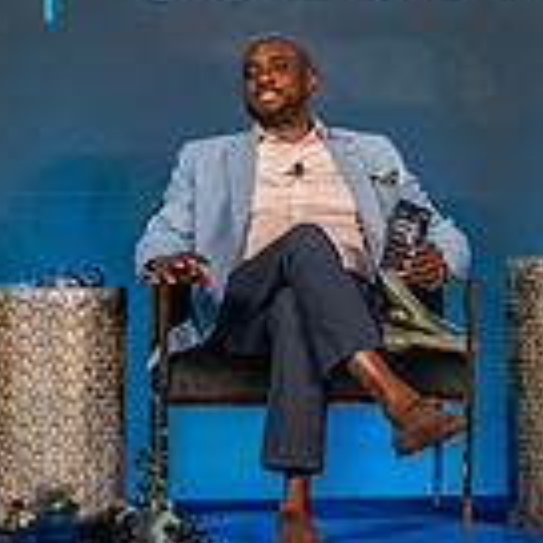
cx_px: 112
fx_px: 4046
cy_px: 357
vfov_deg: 7.7
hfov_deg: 7.7
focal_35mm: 228
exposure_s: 1/200
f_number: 4.5
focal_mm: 63
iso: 4000
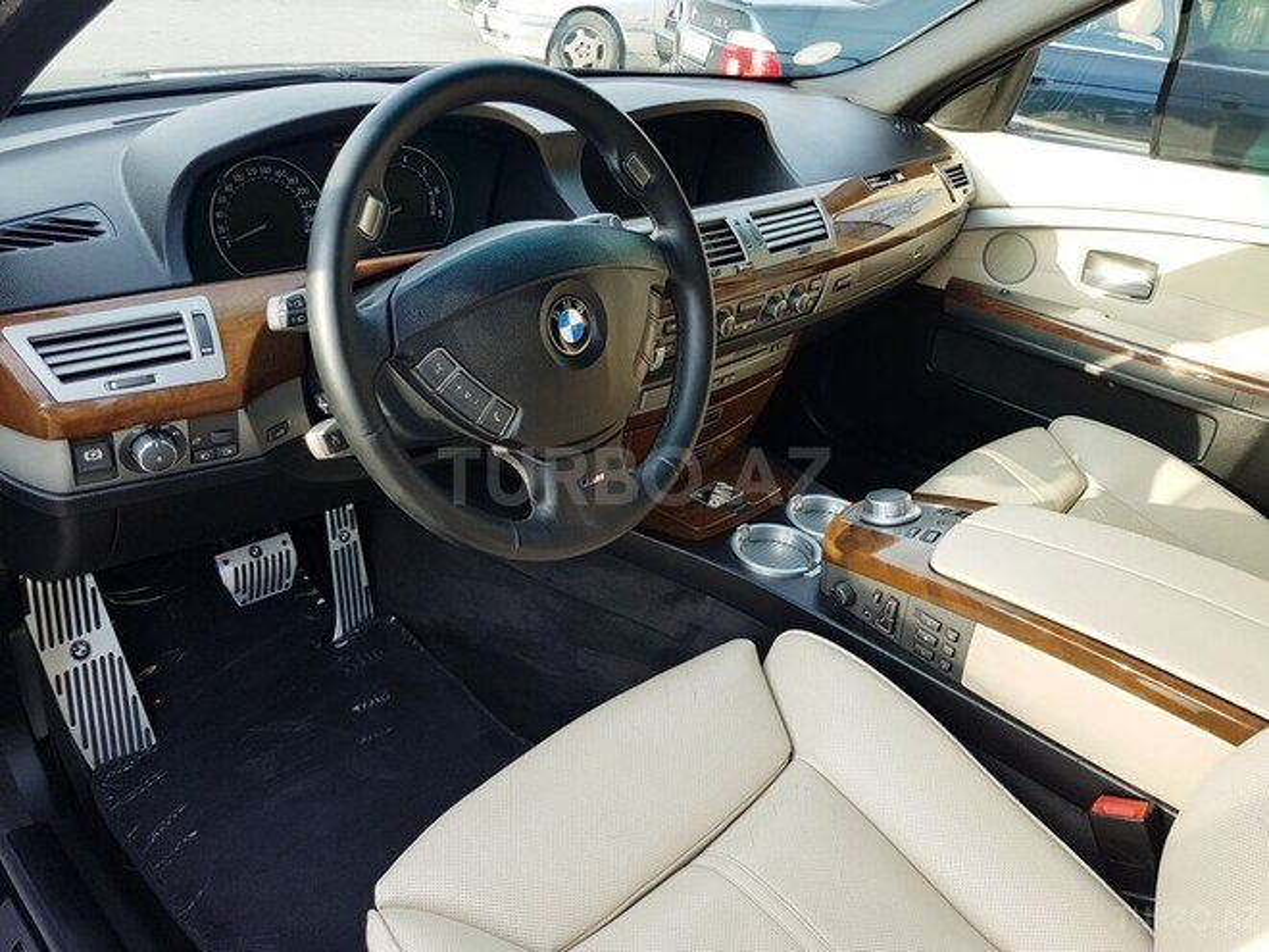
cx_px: 634
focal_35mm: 26
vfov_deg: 53.1
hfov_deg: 67.3
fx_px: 953
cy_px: 476
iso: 40
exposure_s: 1/185
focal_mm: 4.2
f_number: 1.7
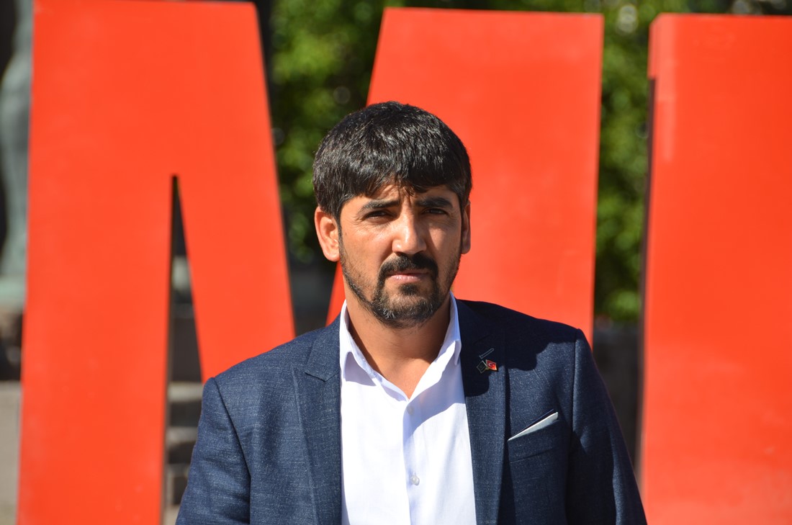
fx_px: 6588
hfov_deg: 6.9
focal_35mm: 300
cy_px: 262
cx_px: 396
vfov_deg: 4.6
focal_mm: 200
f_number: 8
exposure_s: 1/250
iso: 100
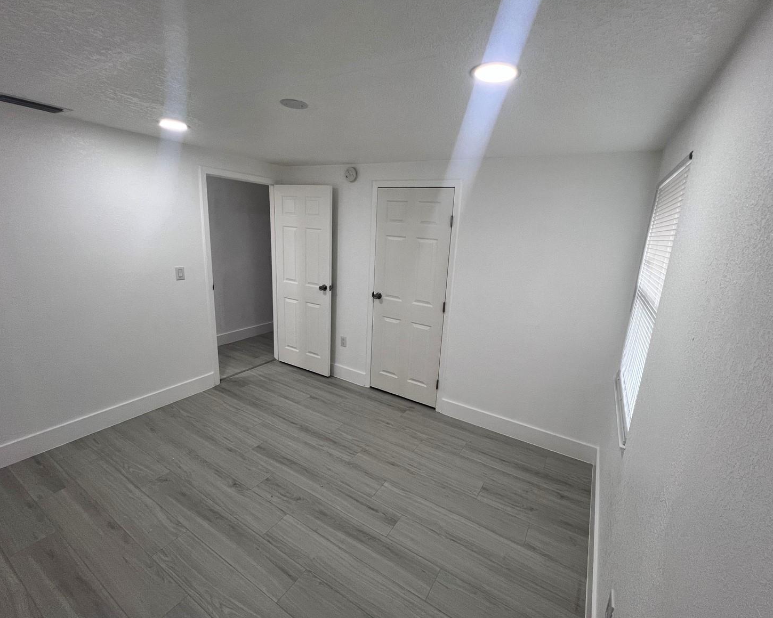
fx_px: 320
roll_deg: -4.5
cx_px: 408
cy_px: 303
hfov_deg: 100.6
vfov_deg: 88.0
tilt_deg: -13.2
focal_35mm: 14
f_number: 1.8
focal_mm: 1.57
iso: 100
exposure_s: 1/120
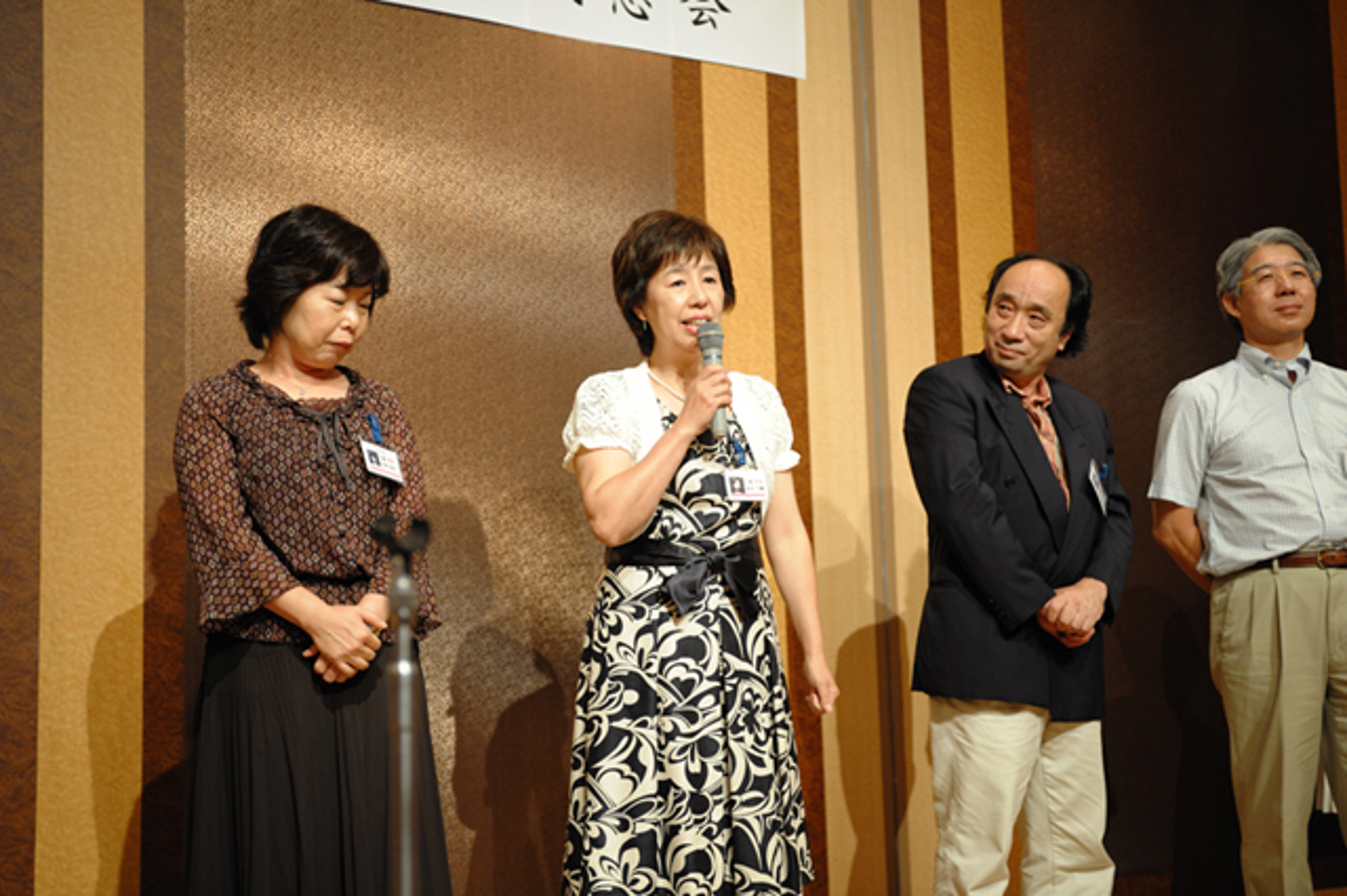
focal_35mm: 50
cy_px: 448
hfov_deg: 39.6
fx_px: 1870
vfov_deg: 27.0
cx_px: 674
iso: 1600
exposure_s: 1/125
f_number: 2.8
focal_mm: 50
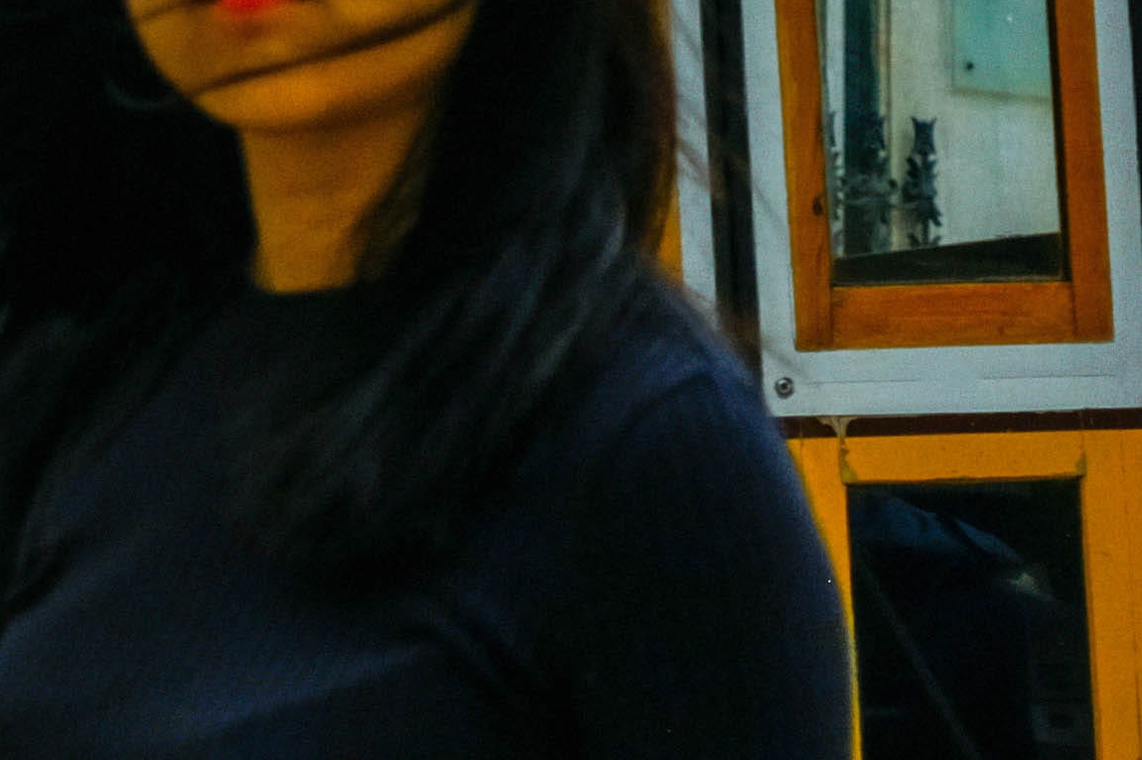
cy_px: 109
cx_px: -1288
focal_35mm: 214
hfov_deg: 9.0
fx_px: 6786
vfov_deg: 6.4
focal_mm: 27
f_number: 2.8
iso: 200
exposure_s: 1/2000
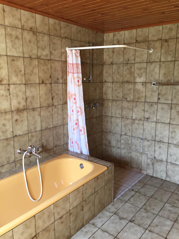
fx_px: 200
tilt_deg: -11.2
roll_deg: +0.4
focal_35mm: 29
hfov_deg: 48.2
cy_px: 120
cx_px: 90
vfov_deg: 61.7
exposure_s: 1/33
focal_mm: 4.15
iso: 125
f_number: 2.2
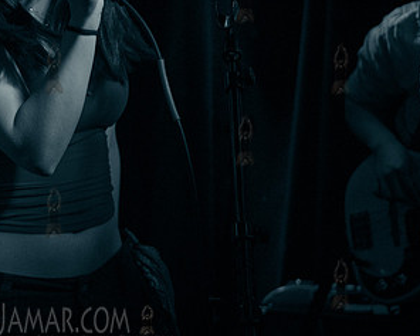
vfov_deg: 15.3
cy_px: 68
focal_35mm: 100
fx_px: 1243
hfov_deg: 18.9
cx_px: 71
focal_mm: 52
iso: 8000
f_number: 3.5
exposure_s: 1/320
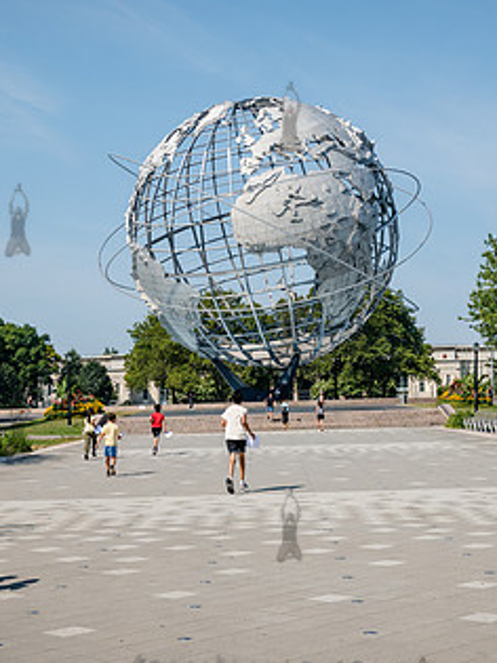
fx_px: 1169
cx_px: 314
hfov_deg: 23.9
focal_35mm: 61
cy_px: 320
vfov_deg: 31.7
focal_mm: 32
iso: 400
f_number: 5
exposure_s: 1/2000
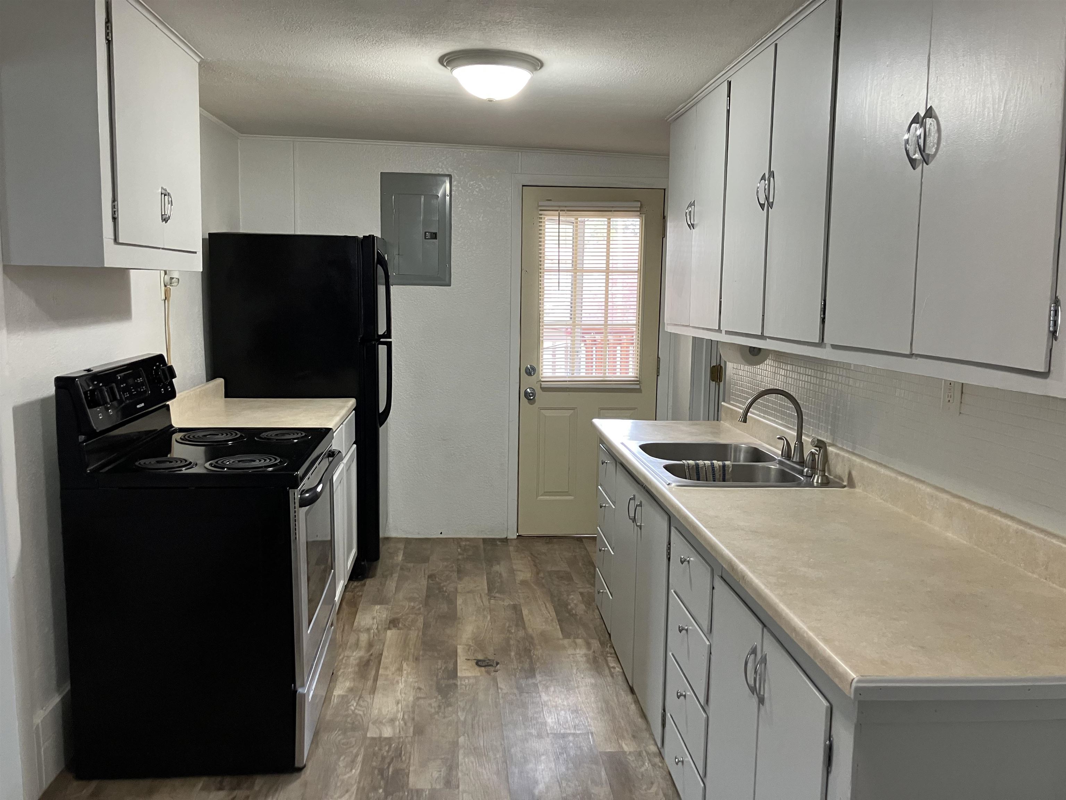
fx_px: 862
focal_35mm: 28
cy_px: 400
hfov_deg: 63.4
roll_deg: -1.0
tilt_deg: -7.4
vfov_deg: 49.7
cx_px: 533
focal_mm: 3.99
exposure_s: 1/60
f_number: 1.8
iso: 125
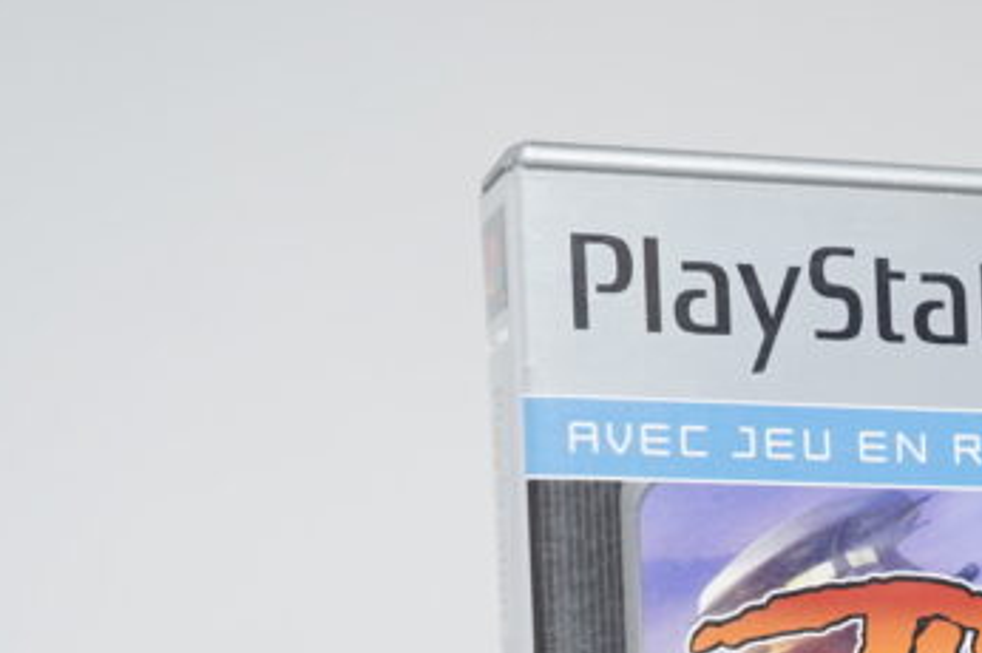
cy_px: 1039
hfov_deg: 15.9
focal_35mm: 125
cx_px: 1098
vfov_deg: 10.5
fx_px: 3406
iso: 640
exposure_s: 1/25
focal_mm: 36
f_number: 5
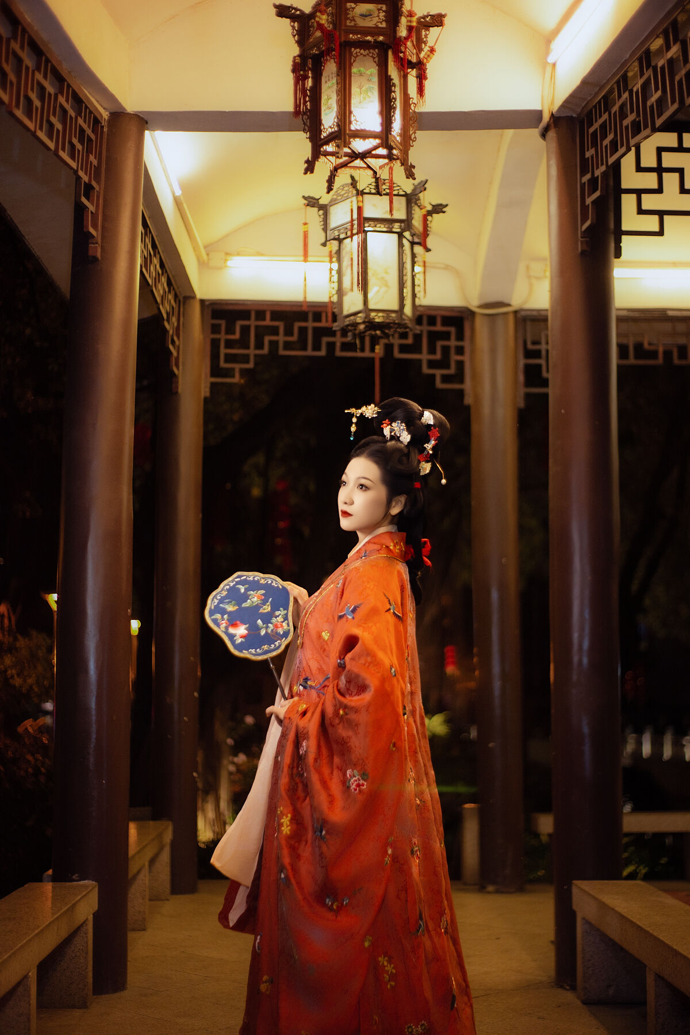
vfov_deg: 40.3
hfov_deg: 27.5
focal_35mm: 49
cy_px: 518
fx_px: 1409
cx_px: 345
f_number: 2
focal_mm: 50
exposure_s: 1/125
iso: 800
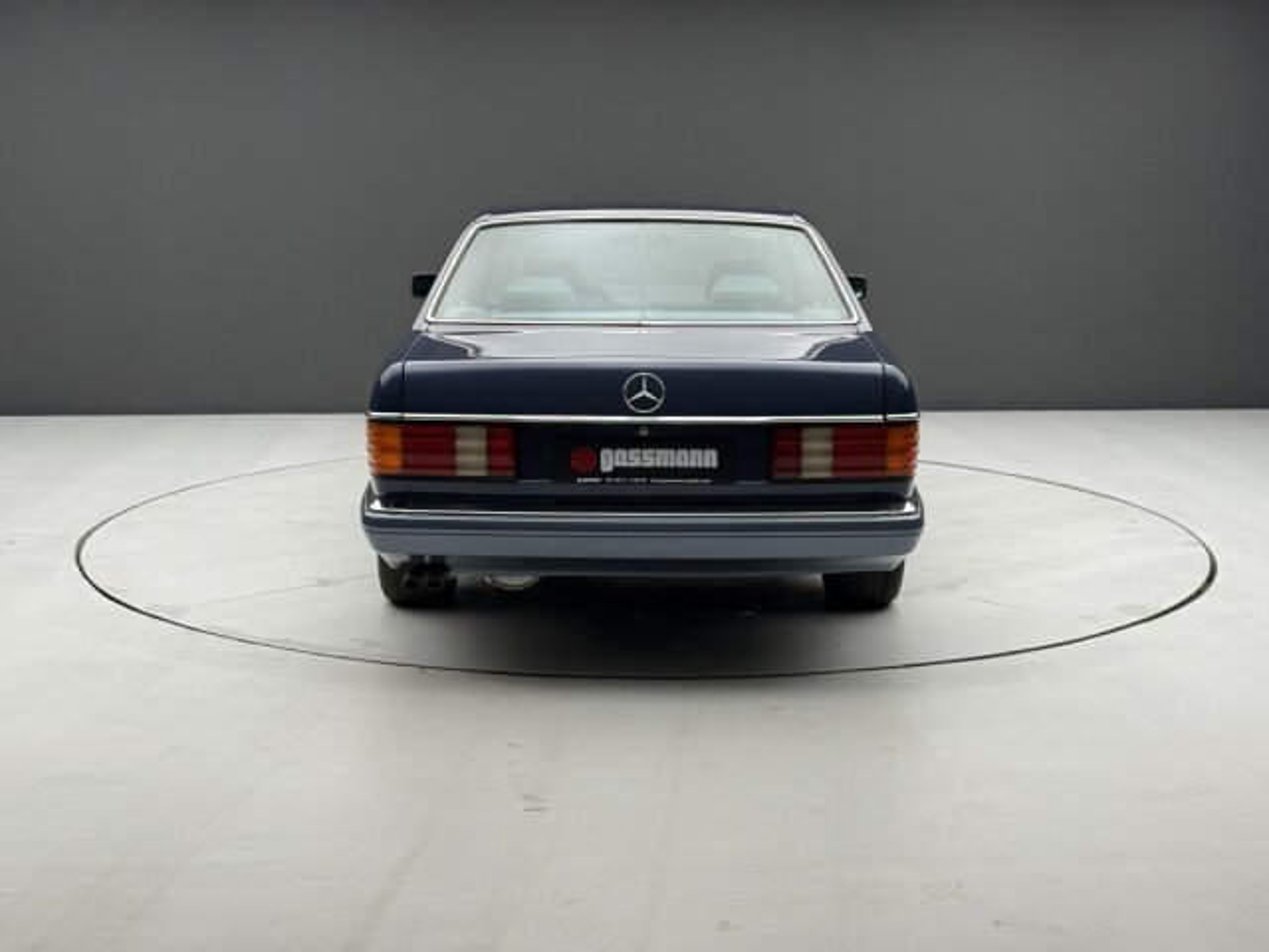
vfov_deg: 30.3
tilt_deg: -9.5
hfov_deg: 39.7
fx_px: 1760
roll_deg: -0.6
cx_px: 634
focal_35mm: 48
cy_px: 476
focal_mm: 6.76
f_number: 1.78
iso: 100
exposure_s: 1/74
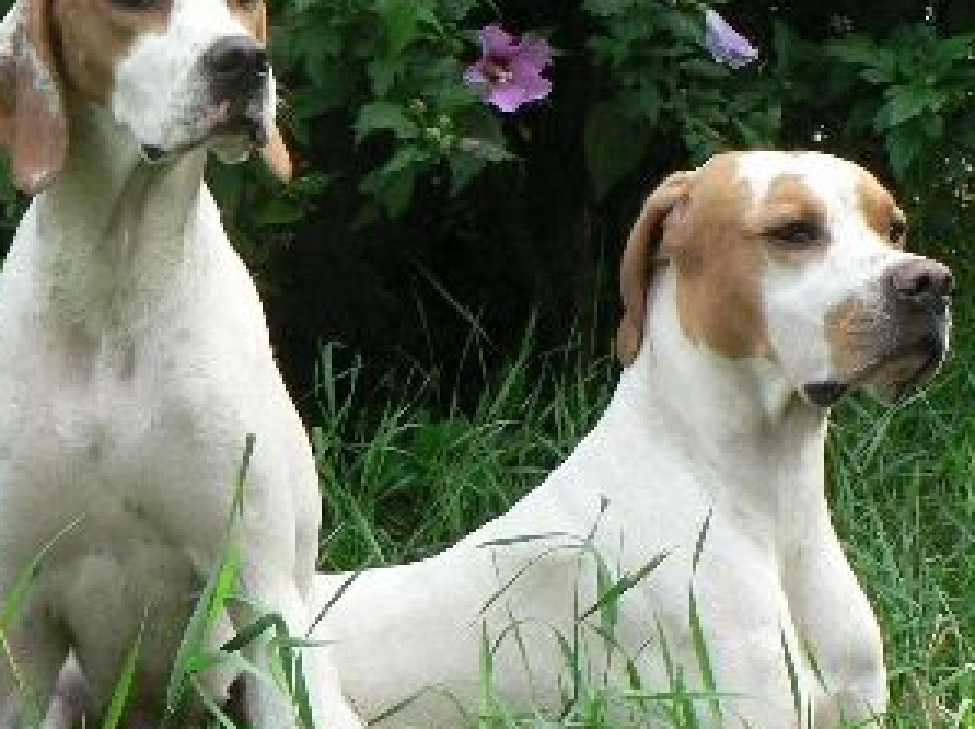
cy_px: 197
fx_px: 4614
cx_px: 217
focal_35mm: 164
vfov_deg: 9.0
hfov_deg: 12.0
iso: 200
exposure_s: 1/100
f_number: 3.6
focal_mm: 12.6
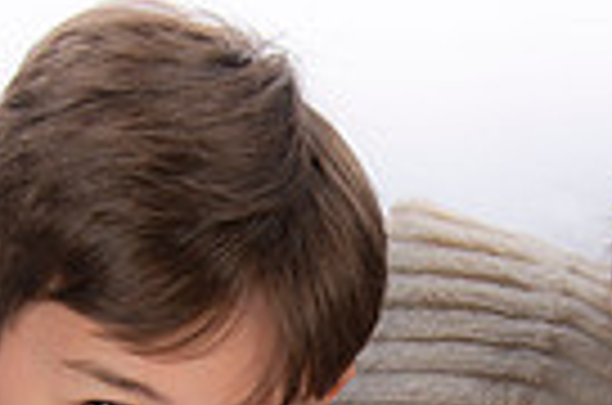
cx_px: 508
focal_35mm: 171
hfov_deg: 12.0
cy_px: 742
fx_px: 2900
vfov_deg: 7.7
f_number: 5.6
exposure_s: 1/200
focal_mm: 40
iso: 100
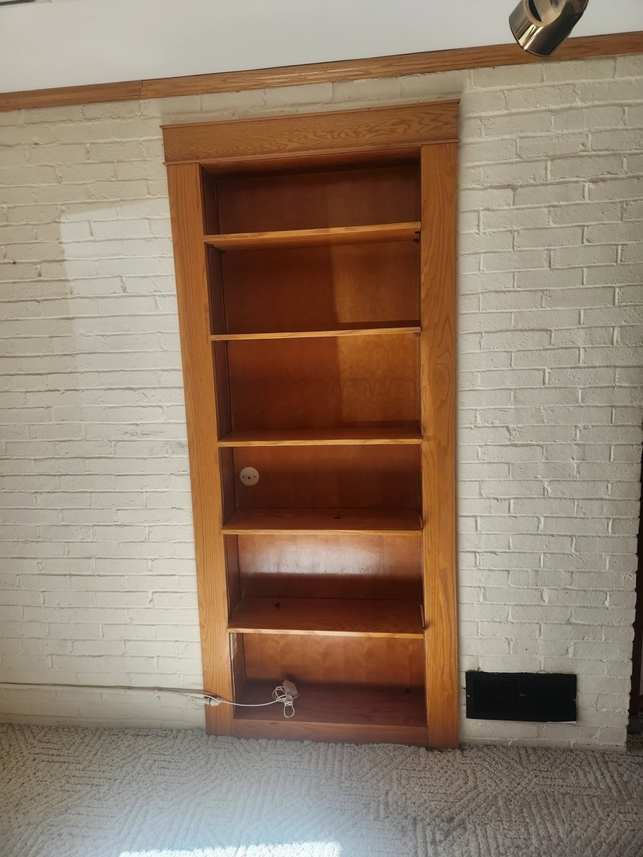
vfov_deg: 73.9
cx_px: 322
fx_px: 570
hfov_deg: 58.9
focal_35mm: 23
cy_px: 428
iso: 100
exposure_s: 1/180
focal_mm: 5.4
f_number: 1.8
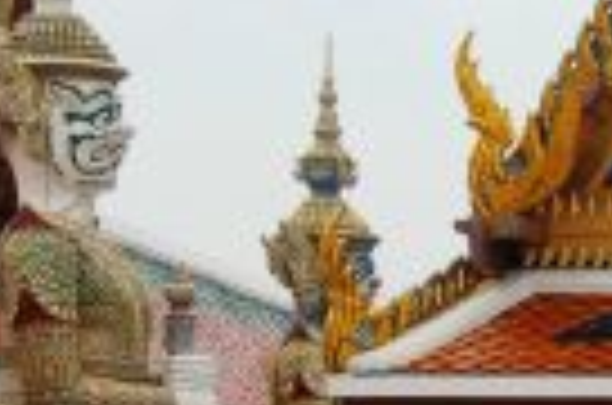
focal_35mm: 264
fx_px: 4478
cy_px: 459
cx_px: 1256
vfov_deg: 5.2
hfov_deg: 7.5
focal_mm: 40
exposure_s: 1/250
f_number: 8
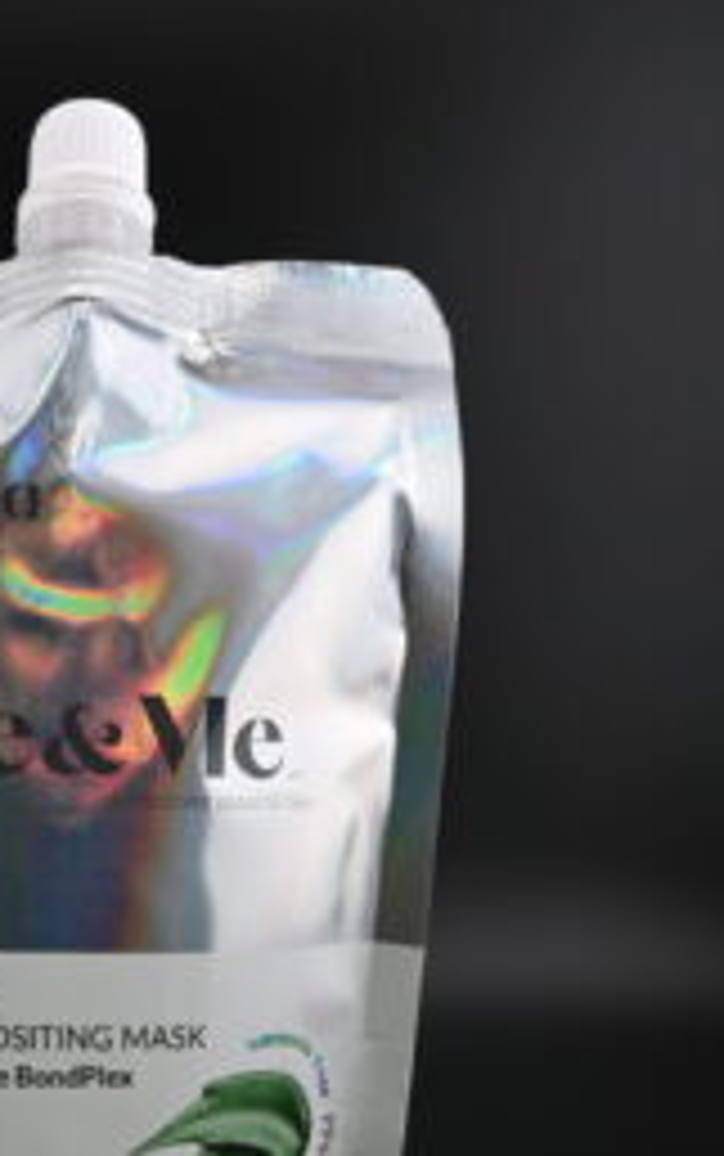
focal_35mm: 57
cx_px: 67
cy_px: 697
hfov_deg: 22.1
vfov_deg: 35.3
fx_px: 1811
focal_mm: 21.5
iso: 125
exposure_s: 1/30
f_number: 4
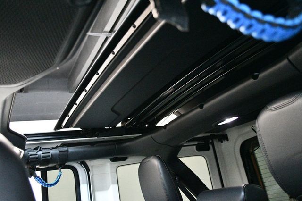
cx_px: 151
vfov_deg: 36.8
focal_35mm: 36
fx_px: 302
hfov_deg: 53.2
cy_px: 100
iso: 12800
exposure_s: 1/60
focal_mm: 24
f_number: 4
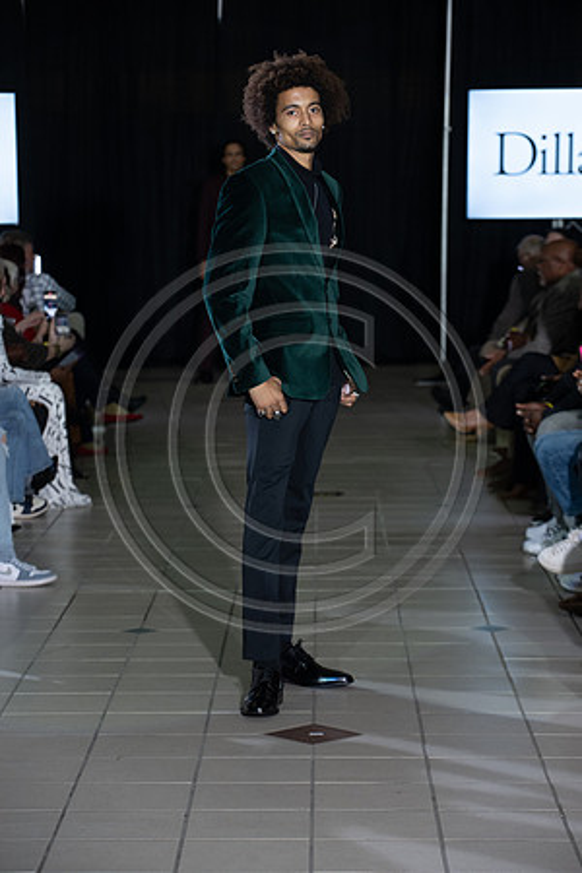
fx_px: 2667
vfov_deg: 18.6
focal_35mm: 110
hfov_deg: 12.5
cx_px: 291
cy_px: 436
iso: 1250
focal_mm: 110
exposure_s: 1/160
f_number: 5
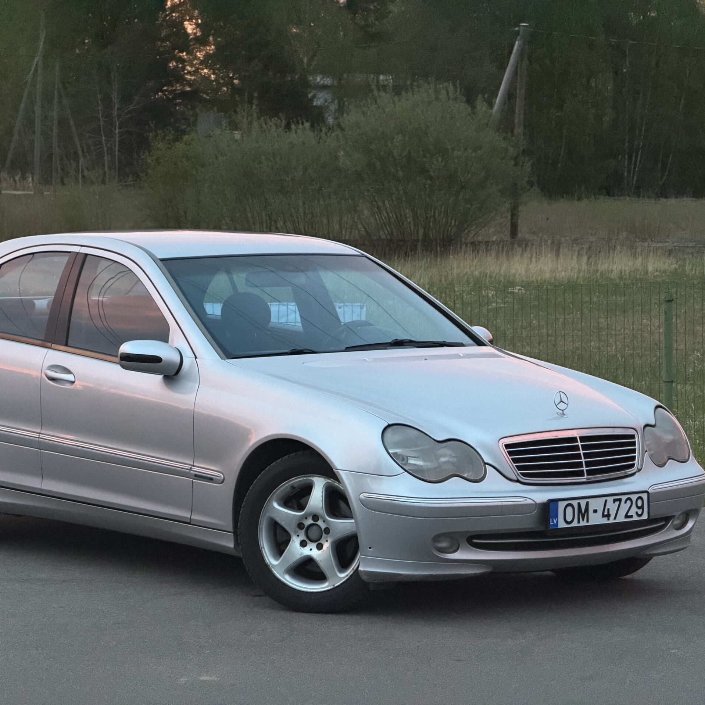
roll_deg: +0.5
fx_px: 2719
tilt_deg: -3.6
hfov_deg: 14.8
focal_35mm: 118
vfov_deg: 14.8
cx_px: 262
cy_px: 352
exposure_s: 1/72
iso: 640
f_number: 2.8
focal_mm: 16.89
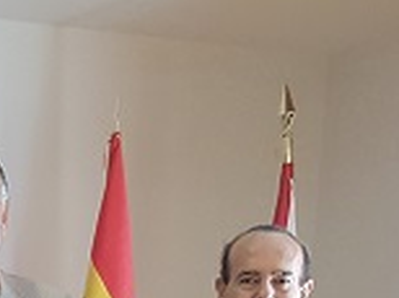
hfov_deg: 16.5
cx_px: -231
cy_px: 606
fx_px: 1231
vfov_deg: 12.2
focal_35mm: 107
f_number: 1.7
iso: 200
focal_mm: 4.2
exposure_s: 1/50
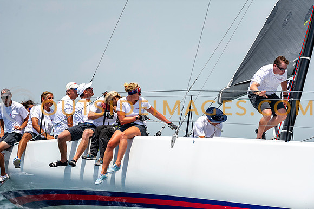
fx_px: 3138
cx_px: 157
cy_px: 104
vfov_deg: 3.8
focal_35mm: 360
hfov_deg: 5.7
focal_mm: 360
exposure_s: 1/3200
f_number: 5
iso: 400
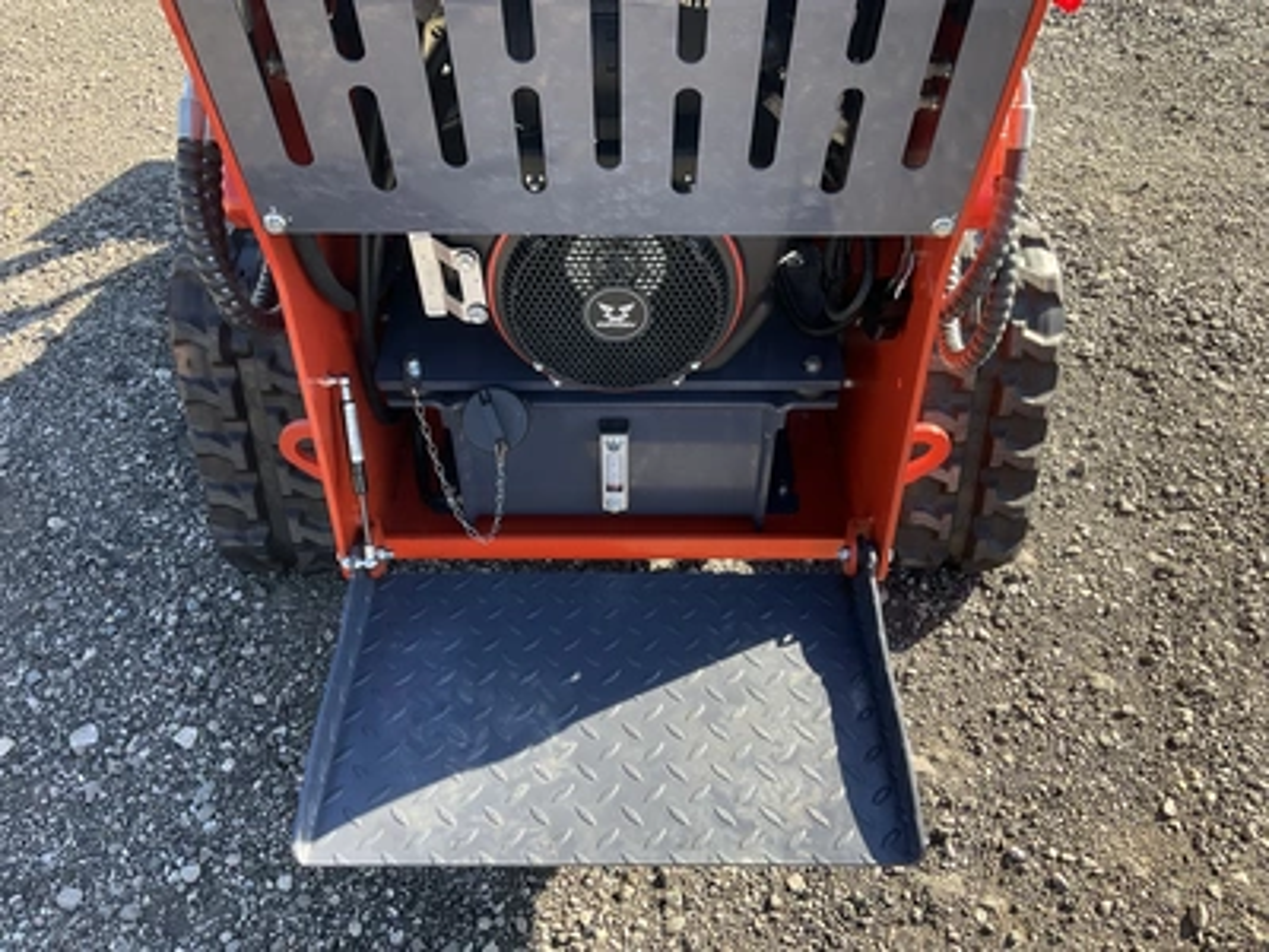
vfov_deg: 48.2
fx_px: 1063
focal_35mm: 29
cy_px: 476
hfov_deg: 61.7
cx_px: 634
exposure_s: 1/175
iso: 20
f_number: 1.8
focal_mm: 3
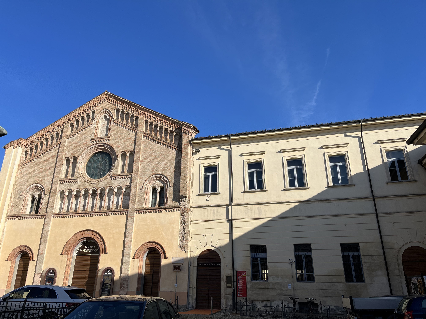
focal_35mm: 26
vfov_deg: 53.1
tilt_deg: +22.2
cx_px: 213
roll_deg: -0.4
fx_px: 320
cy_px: 160
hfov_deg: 67.3
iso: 50
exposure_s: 1/4149
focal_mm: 5.1
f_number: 1.6
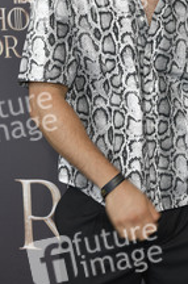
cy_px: 58
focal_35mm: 89
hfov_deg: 15.2
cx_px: 133
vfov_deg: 22.6
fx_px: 700
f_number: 6.3
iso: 400
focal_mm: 48
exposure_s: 1/250
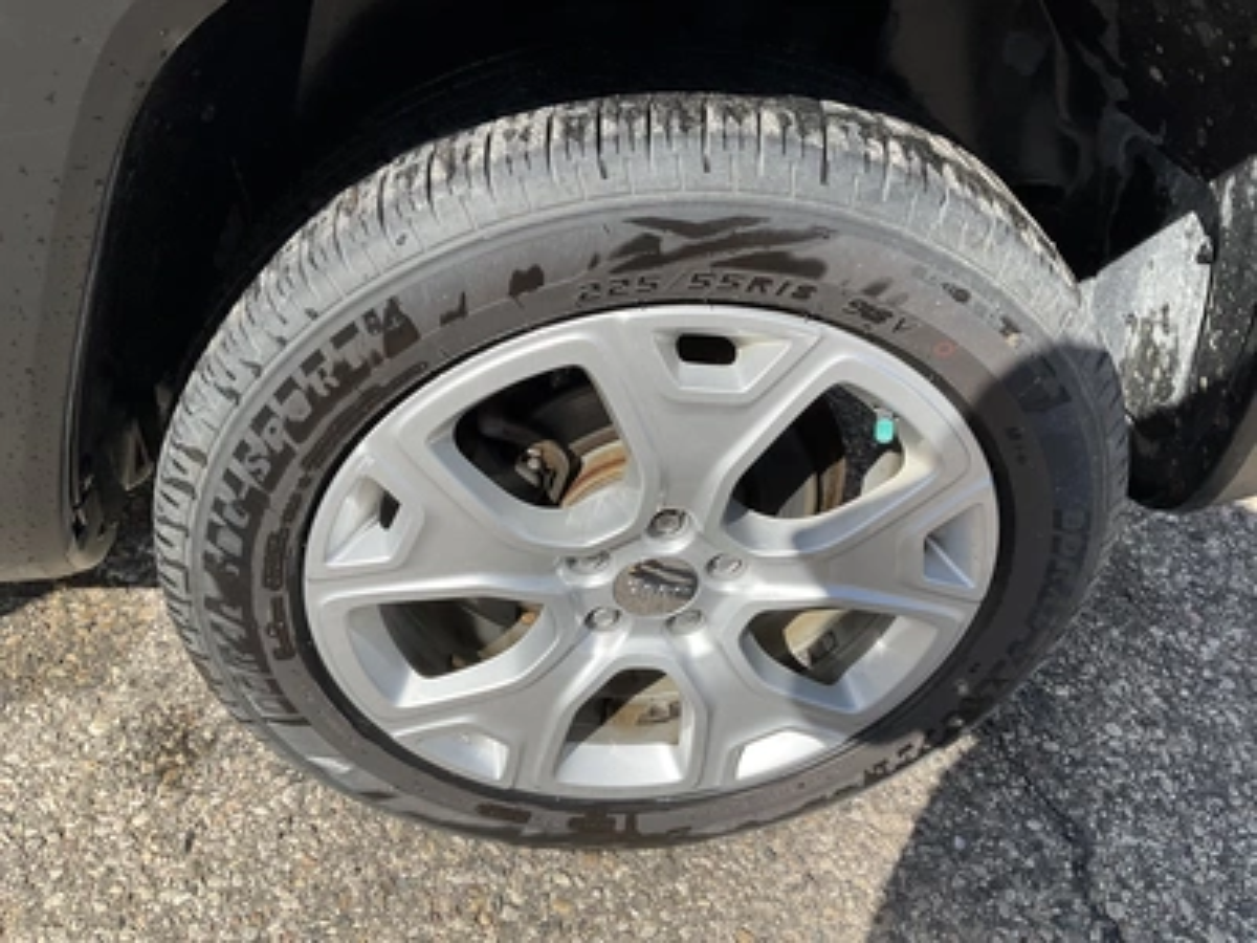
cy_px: 472
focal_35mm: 29
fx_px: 1053
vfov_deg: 48.2
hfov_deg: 61.7
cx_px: 628
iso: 25
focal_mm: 3
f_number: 1.8
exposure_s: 1/1144
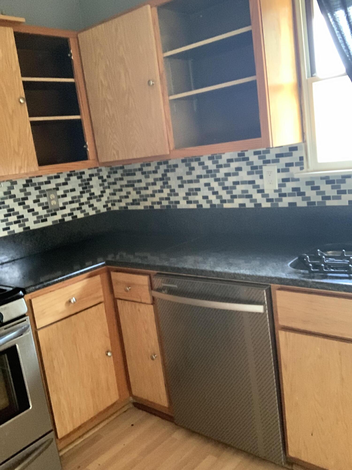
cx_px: 176
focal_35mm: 32
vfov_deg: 56.8
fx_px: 434
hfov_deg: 44.2
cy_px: 235
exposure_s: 1/23
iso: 640
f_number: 2.2
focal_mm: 2.87
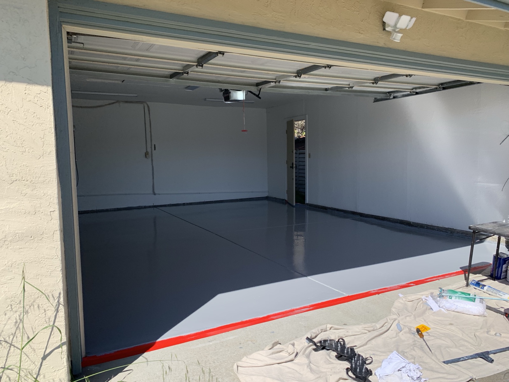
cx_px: 254
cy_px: 191
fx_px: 382
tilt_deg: -5.8
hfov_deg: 67.3
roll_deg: +1.4
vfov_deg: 53.1
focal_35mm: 26
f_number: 1.8
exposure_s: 1/1610
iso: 25
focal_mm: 4.25
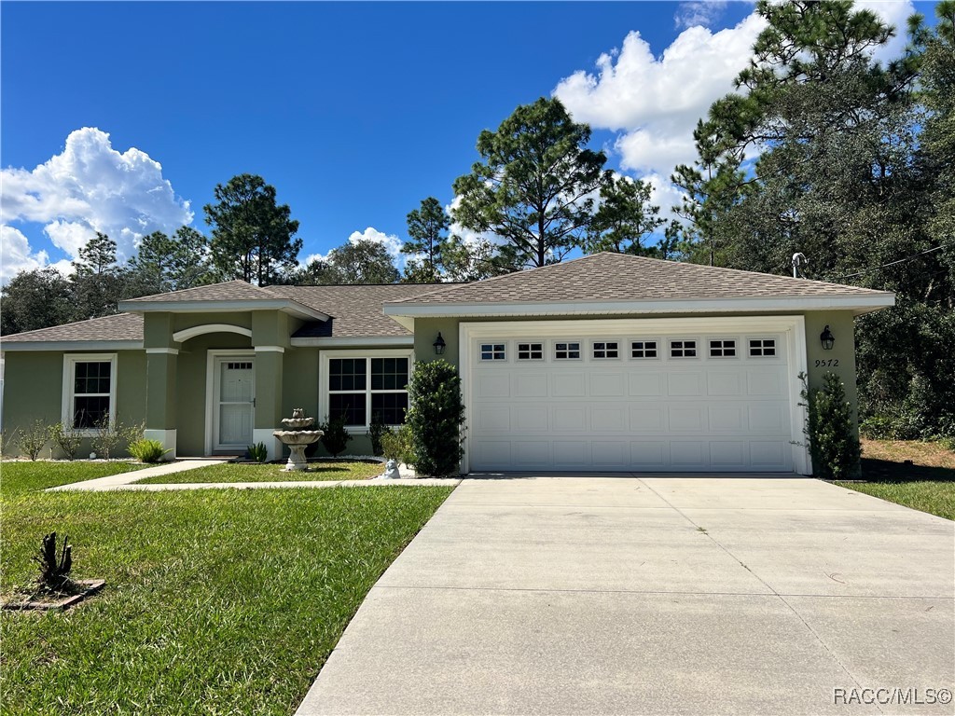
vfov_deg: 53.1
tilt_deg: +4.8
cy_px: 358
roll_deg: +0.5
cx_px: 478
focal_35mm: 26
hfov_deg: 67.3
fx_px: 717
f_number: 1.5
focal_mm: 5.7
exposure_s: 1/5587
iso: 50
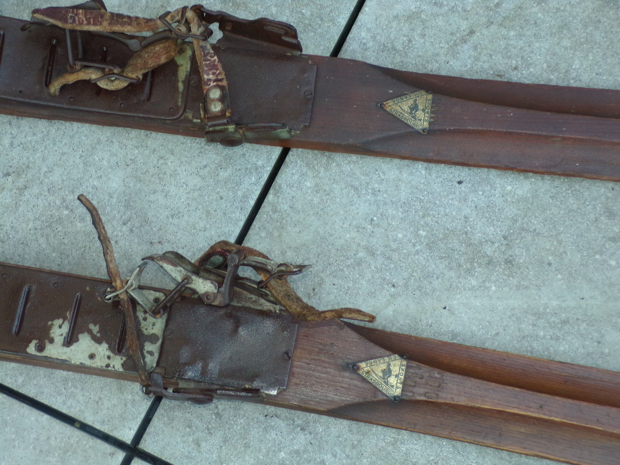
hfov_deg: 26.3
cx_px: 310
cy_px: 232
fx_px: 1325
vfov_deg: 19.9
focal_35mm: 74
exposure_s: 1/100
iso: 200
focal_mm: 13.3
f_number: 3.9
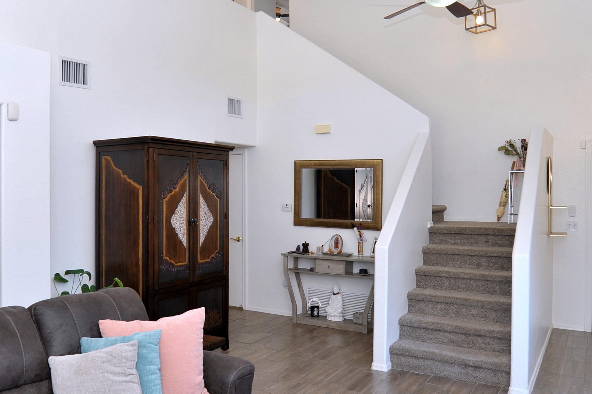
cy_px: 179
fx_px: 526
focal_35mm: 32
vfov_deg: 41.0
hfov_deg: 57.7
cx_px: 209
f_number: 5.6
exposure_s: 1/30
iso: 200
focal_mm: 18
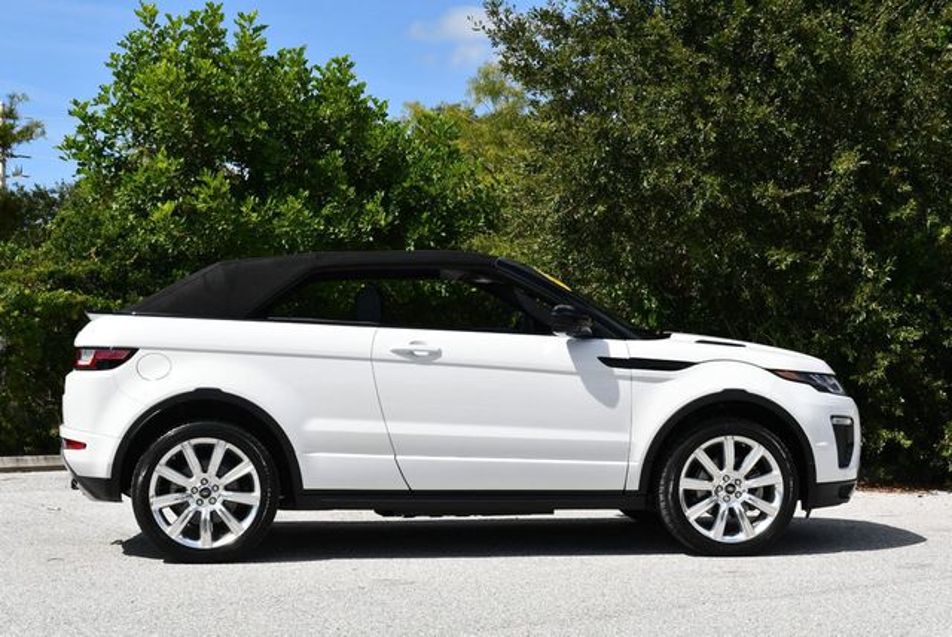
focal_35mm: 64
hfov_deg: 31.4
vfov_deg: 21.3
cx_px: 476
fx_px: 1694
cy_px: 318
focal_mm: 32
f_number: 9
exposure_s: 1/320
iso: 100
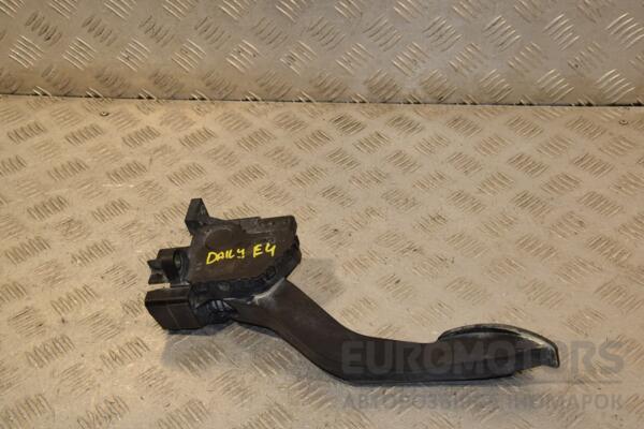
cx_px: 322
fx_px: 939
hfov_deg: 37.9
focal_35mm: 52
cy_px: 214
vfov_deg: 25.8
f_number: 10
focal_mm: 35
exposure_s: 1/200
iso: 800
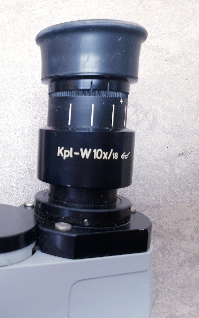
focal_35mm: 37
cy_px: 159
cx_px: -2
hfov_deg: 31.7
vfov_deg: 52.7
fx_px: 321
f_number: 2.4
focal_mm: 4.3
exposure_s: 1/50
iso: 160
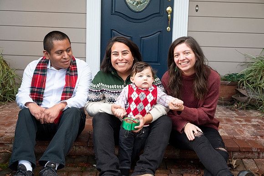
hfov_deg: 42.7
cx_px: 132
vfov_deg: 29.3
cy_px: 88
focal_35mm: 46
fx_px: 337
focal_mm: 46
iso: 400
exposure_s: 1/160
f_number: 5.3
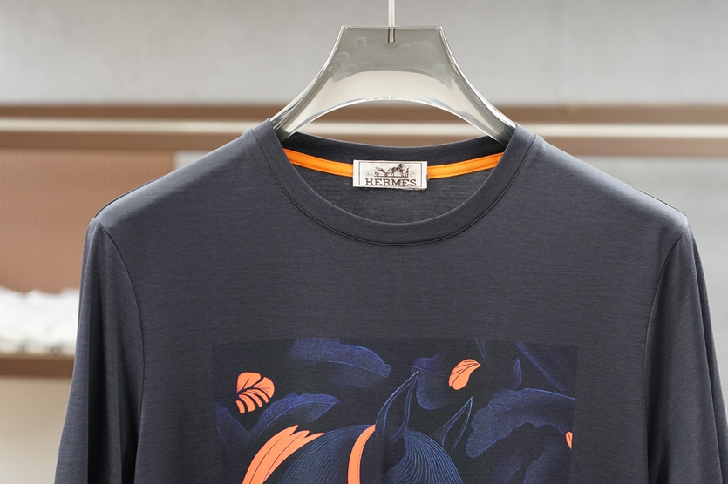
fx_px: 2237
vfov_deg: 12.4
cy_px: 296
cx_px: 380
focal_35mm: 111
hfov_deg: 18.5
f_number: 3.5
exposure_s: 1/125
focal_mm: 57
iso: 1000
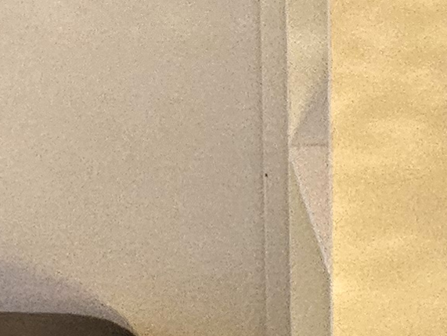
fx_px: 1176
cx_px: -334
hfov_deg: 17.7
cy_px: 20
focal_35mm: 91
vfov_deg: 16.0
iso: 640
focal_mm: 2.2
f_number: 2.2
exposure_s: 1/33.3
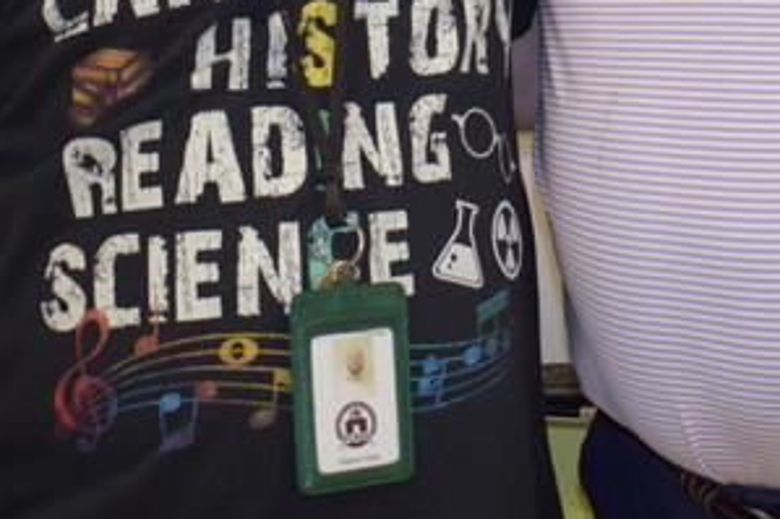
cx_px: 535
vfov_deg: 11.7
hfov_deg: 18.1
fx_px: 2447
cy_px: -210
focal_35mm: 113
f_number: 4.5
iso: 800
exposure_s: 1/80
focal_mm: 22
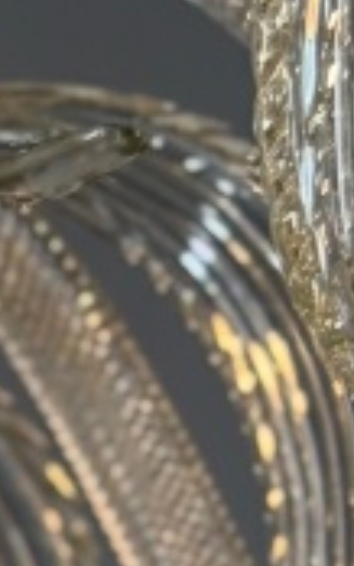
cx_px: -1078
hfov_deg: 3.6
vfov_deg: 5.7
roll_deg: +1.2
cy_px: 1496
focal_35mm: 350
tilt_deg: +19.1
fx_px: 5394
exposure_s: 1/100
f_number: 1.78
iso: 64
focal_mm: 6.76
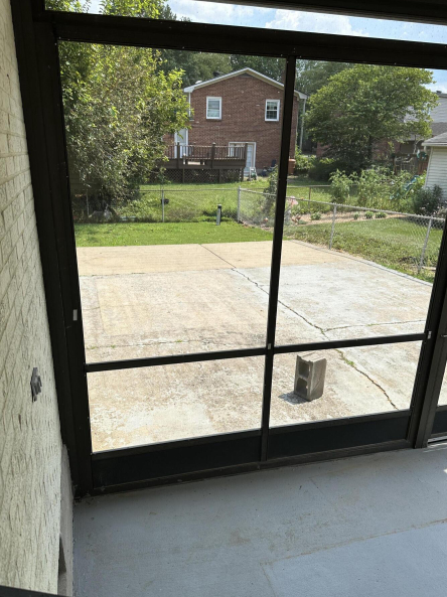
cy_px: 326
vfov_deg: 65.2
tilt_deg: -19.4
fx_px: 465
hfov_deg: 51.3
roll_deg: -1.0
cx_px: 208
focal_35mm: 27
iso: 80
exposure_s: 1/2525
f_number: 1.78
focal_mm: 6.86
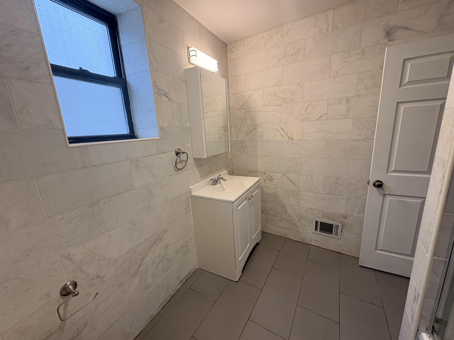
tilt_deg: -11.6
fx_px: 184
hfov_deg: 102.1
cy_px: 170
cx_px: 227
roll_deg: +4.0
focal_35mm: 14
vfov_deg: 85.7
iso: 100
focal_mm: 2.22
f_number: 2.2
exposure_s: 1/60
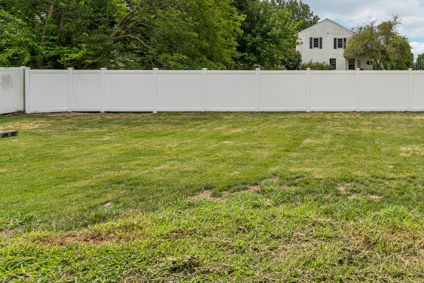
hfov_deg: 56.5
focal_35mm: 28
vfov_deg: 44.7
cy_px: 67
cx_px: 382
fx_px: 330
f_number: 8
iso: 200
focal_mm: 14
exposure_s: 1/640
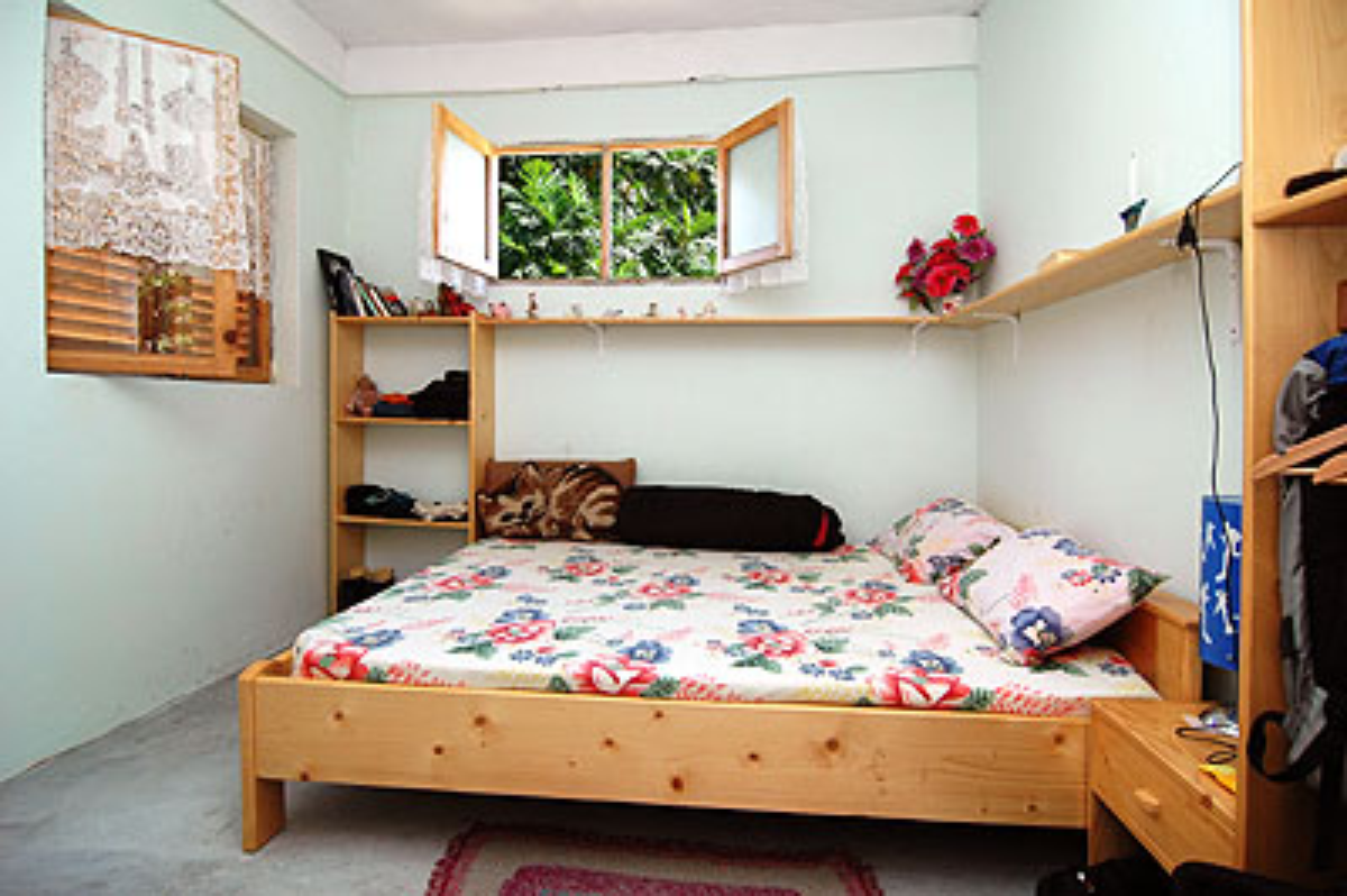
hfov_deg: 90.0
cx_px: 674
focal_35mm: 18
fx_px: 673
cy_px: 448
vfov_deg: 67.3
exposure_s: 1/100
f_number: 5
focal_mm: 12
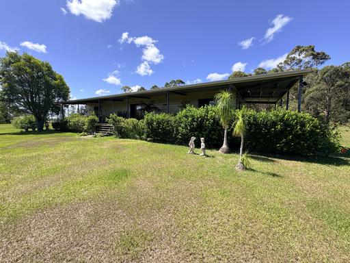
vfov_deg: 85.7
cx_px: 175
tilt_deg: -2.1
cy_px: 132
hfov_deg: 102.1
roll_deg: +0.8
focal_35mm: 14
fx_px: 142
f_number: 2.2
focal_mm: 2.22
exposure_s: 1/1126
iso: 50
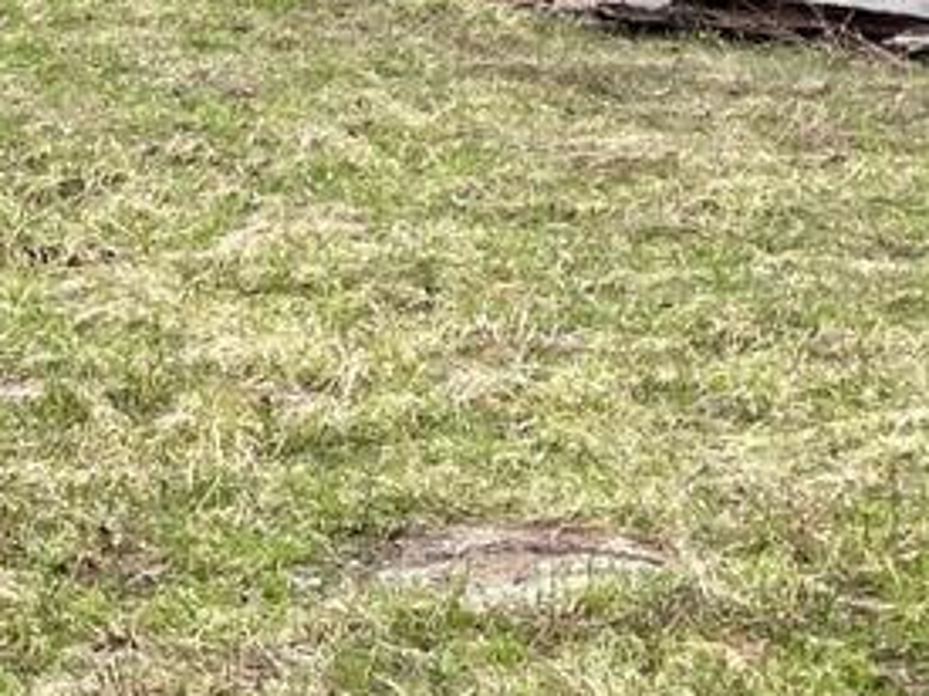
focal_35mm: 129
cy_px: -294
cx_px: -785
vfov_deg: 11.1
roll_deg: -1.8
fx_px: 3461
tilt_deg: -1.1
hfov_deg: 13.6
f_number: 1.6
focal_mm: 4.2
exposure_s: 1/698
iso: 32
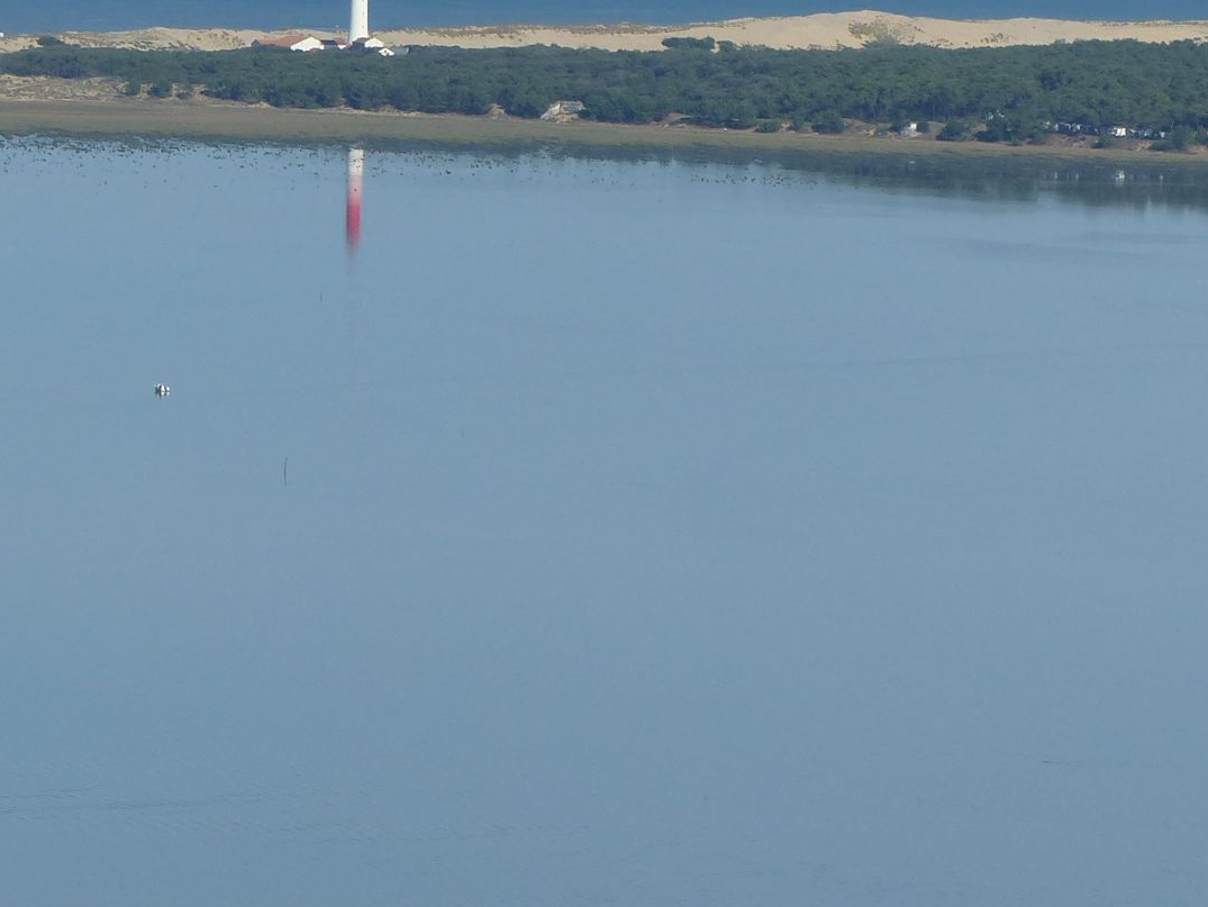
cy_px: 96
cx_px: 278
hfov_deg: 6.6
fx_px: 10438
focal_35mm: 299
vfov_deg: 5.0
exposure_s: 1/1600
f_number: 4
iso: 100
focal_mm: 25.6
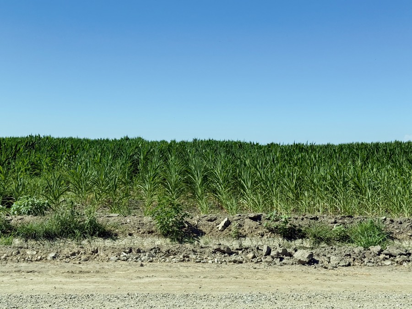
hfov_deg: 39.7
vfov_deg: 30.3
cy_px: 154
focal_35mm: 48
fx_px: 571
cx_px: 206
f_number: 1.78
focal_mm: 6.76
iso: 64
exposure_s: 1/4329
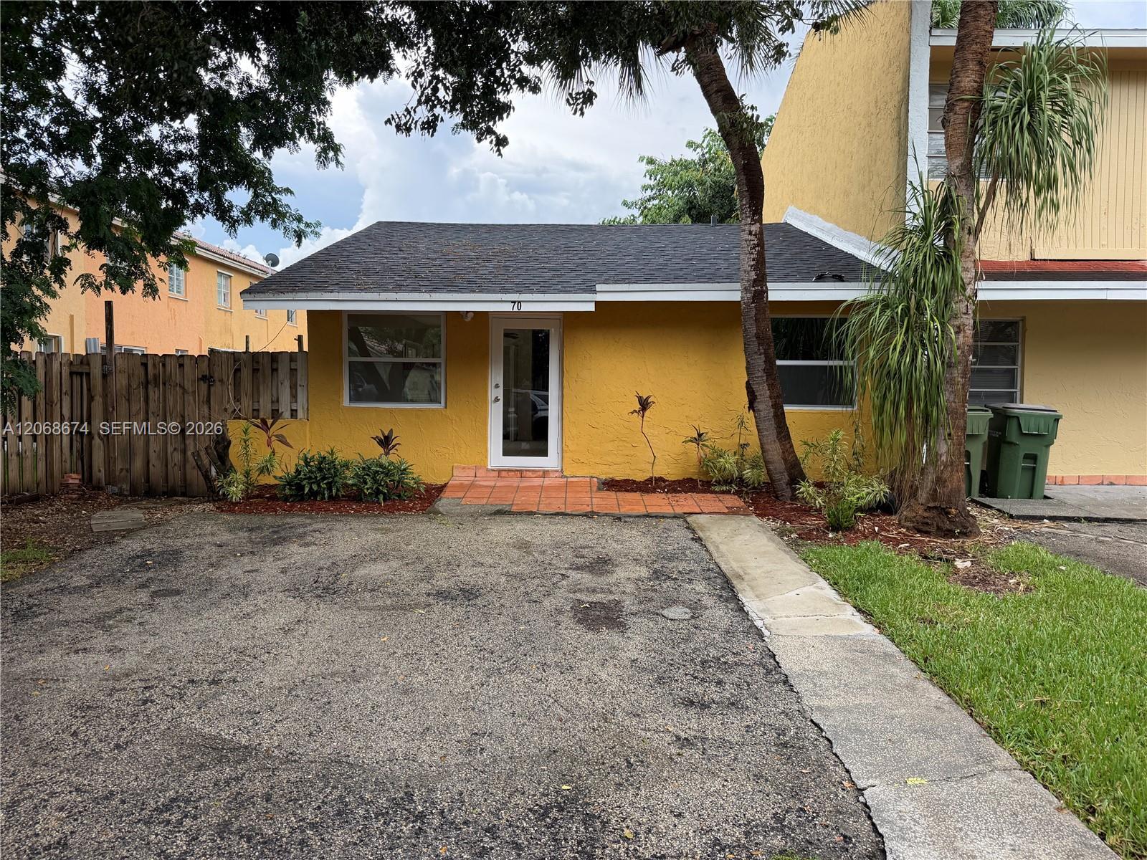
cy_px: 430
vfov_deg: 56.8
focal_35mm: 24
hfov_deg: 71.6
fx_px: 795
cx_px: 574
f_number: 1.78
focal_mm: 6.76
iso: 100
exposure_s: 1/878
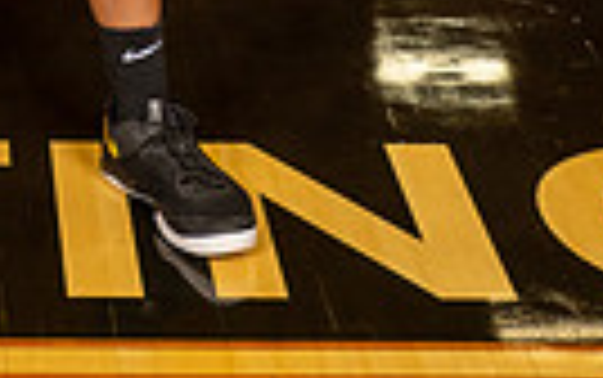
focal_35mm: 178
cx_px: 9
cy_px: -621
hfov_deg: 11.6
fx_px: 2928
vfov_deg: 6.9
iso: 640
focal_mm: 52
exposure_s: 1/400
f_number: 7.1
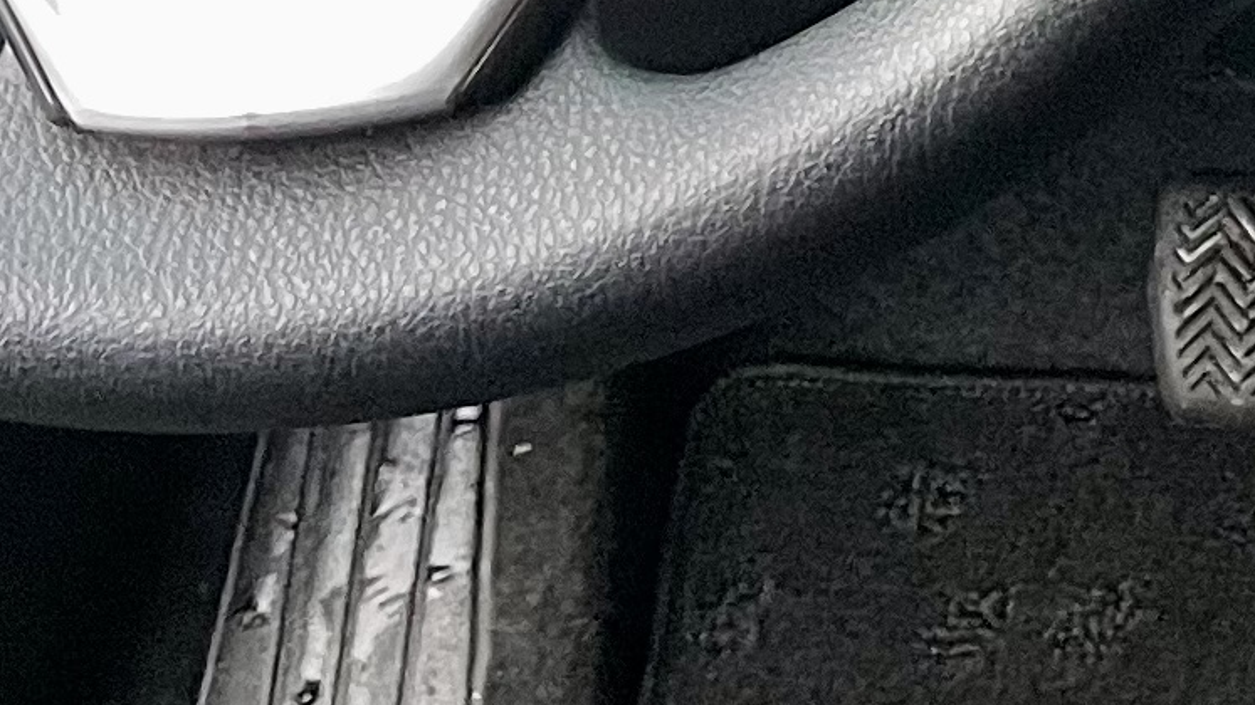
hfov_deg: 13.1
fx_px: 4891
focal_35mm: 147
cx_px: 2339
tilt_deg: -14.1
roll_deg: -0.1
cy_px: -1395
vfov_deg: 7.3
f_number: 1.6
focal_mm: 5.1
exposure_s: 1/70
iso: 125
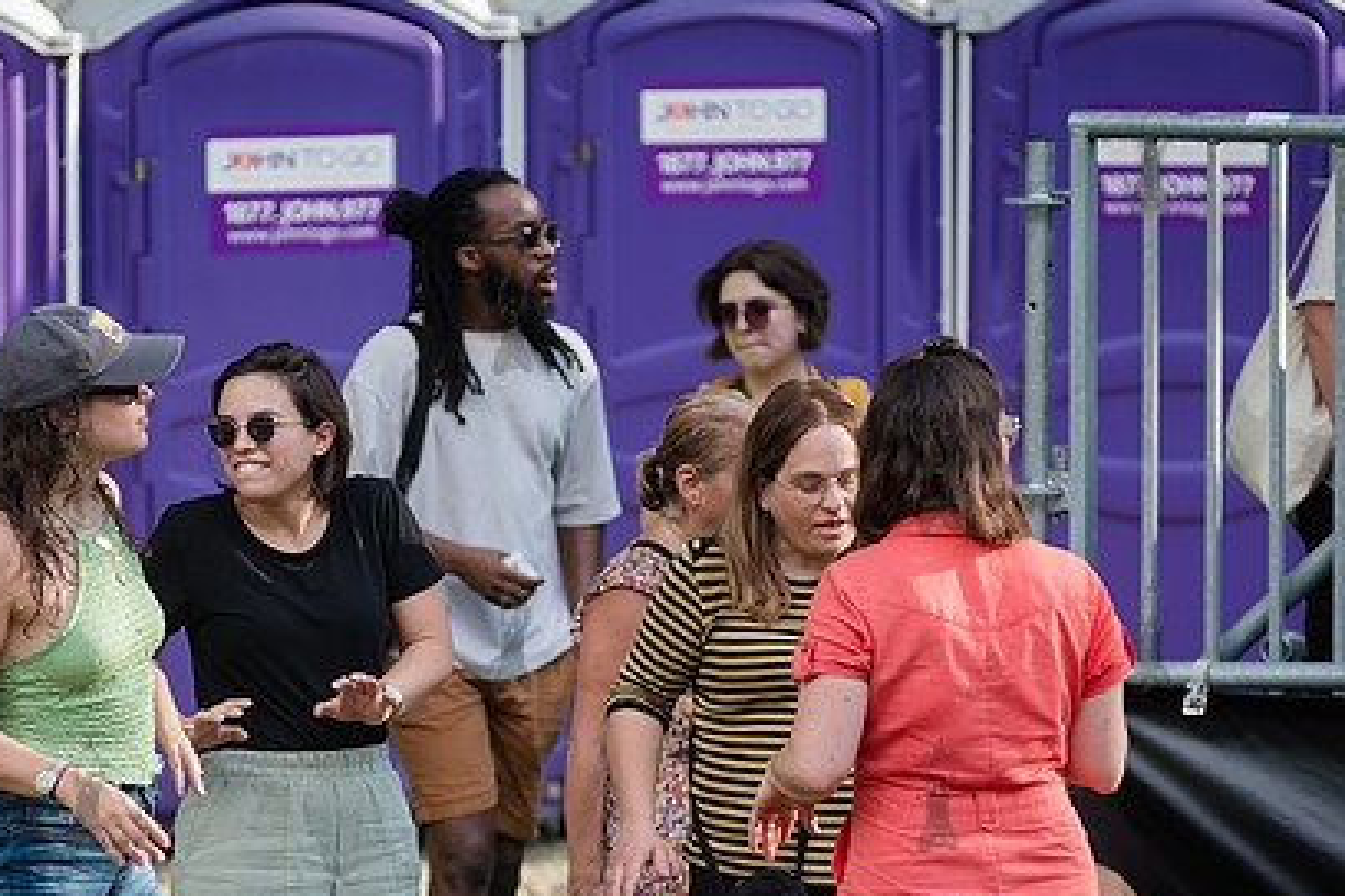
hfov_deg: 5.4
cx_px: 506
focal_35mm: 379
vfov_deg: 3.6
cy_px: 673
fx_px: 14159
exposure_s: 1/1000
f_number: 4
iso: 500
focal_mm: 185
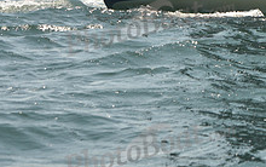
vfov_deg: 6.9
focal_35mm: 188
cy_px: -55
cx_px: 299
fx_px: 1364
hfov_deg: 11.0
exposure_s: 1/640
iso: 250
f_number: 5
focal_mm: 70
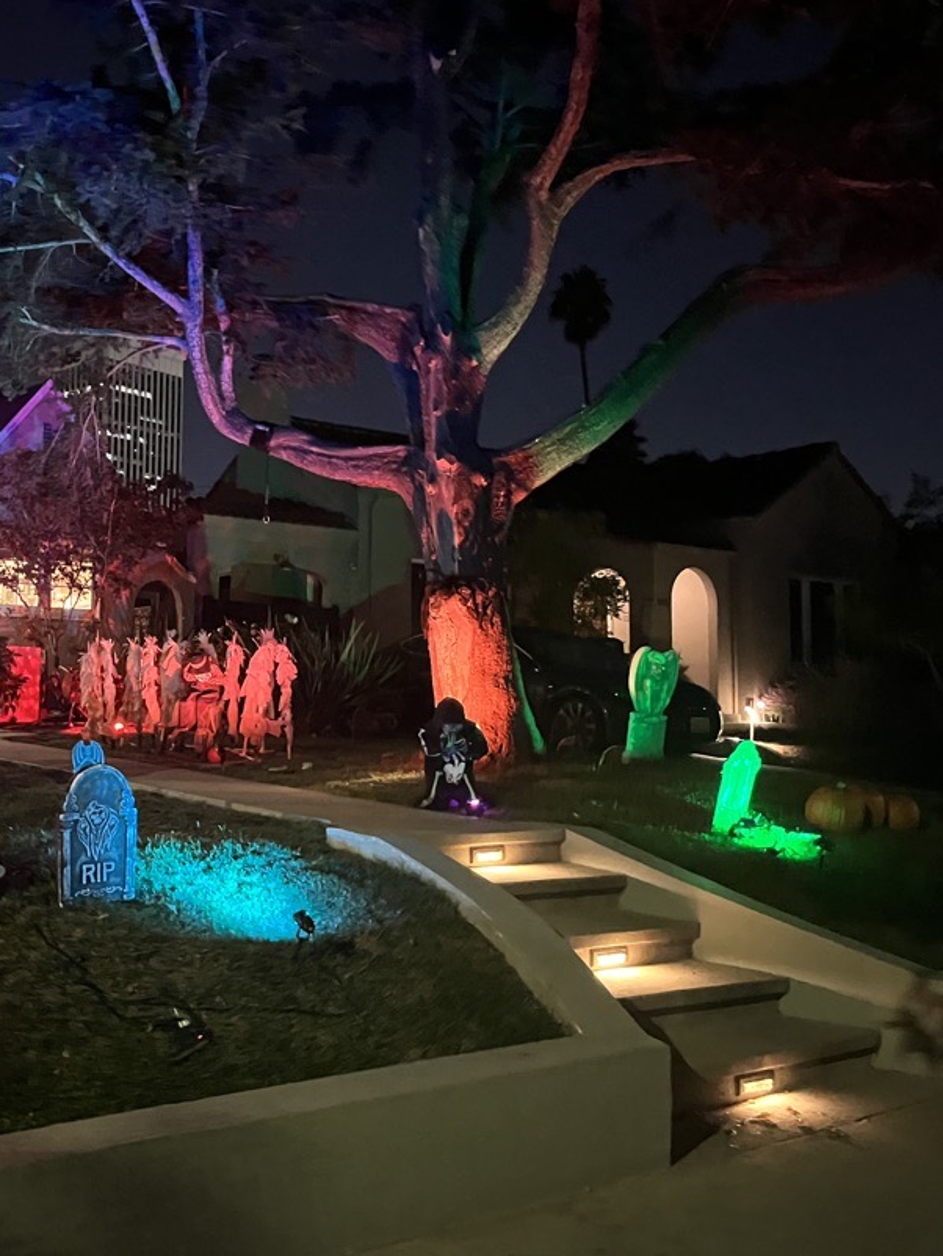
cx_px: 108
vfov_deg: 52.6
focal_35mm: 35
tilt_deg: +4.2
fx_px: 1271
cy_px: 623
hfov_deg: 38.2
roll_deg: -1.1
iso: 3200
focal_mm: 5.1
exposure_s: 1/17
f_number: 1.6
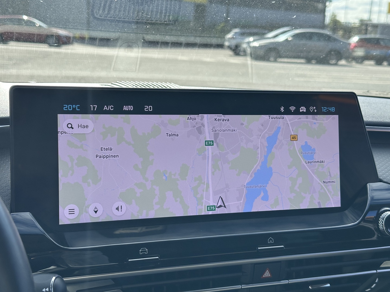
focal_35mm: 48
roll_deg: -3.0
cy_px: 146
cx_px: 195
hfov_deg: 39.7
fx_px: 541
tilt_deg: -11.8
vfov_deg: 30.3
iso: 64
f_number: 1.78
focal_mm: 6.86
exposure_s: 1/1289
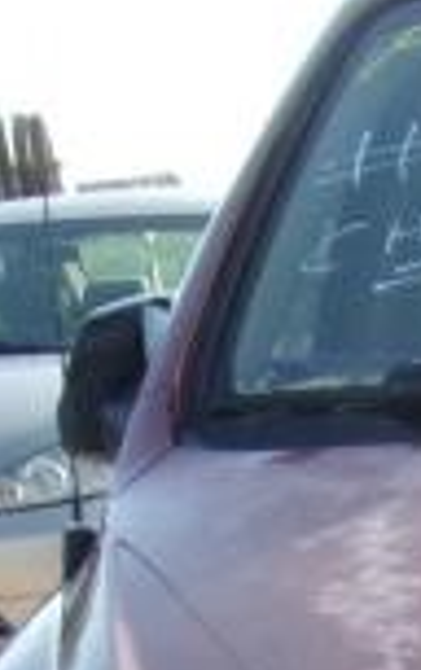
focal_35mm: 133
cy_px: 1095
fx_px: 2435
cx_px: 974
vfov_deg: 14.3
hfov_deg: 9.0
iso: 80
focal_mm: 4.3
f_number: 3.3
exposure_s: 1/300
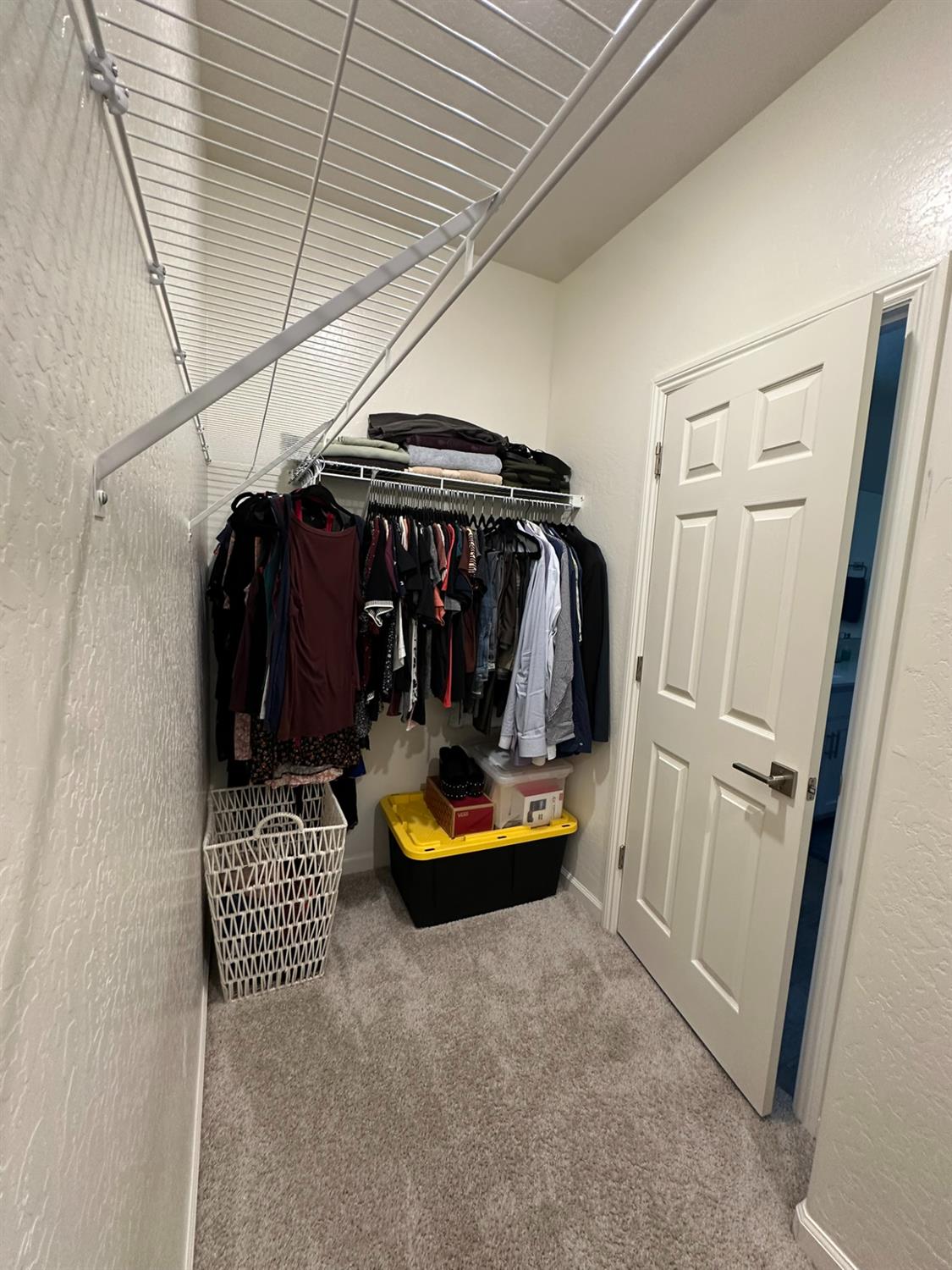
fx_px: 513
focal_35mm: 14
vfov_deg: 102.1
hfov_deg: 85.7
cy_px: 635
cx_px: 476
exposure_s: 1/60
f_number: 2.2
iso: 250
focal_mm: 2.22
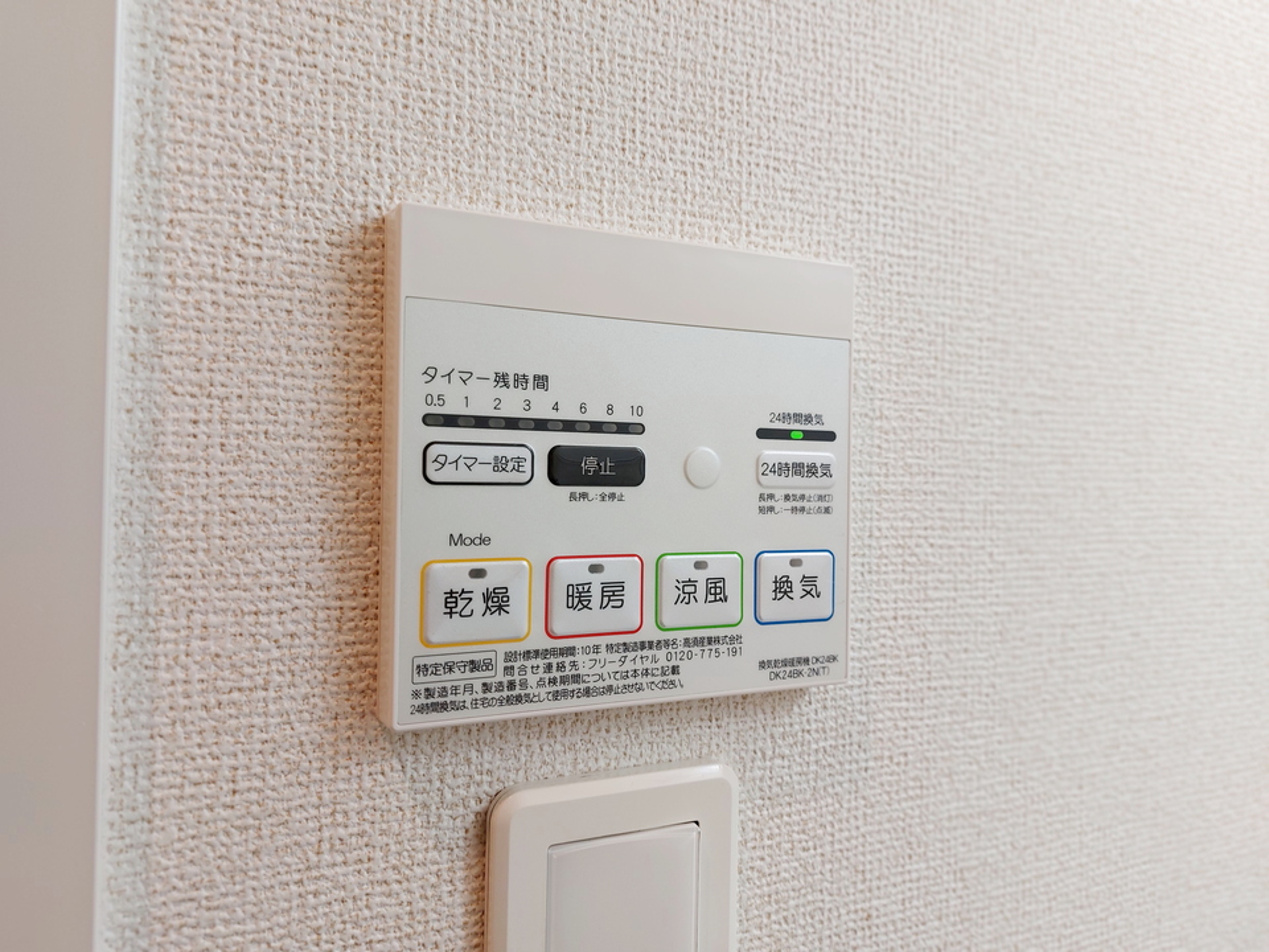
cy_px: 476
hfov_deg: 71.6
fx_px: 880
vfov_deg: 56.8
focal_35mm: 24
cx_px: 634
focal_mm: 5.23
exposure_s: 1/40
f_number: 1.8
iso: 32
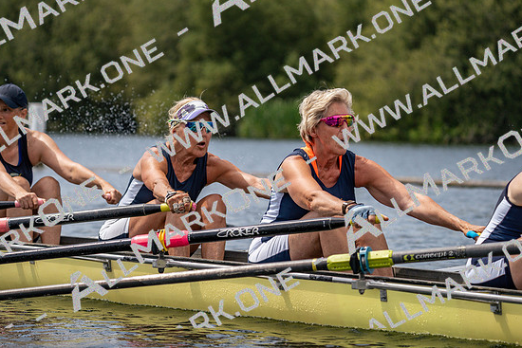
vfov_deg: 6.5
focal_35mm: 211
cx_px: 263
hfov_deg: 9.8
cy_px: 165
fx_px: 3060
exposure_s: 1/1600
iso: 250
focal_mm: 200
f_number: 5.6
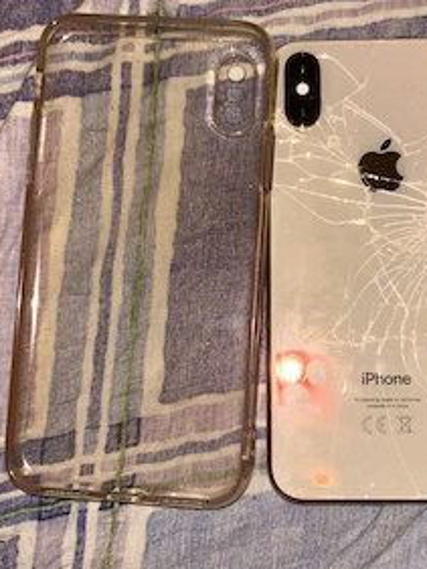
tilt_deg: -81.3
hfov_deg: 38.4
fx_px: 608
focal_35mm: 37
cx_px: 273
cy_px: 308
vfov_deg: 50.1
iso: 32
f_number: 1.5
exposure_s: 1/4
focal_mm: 5.7
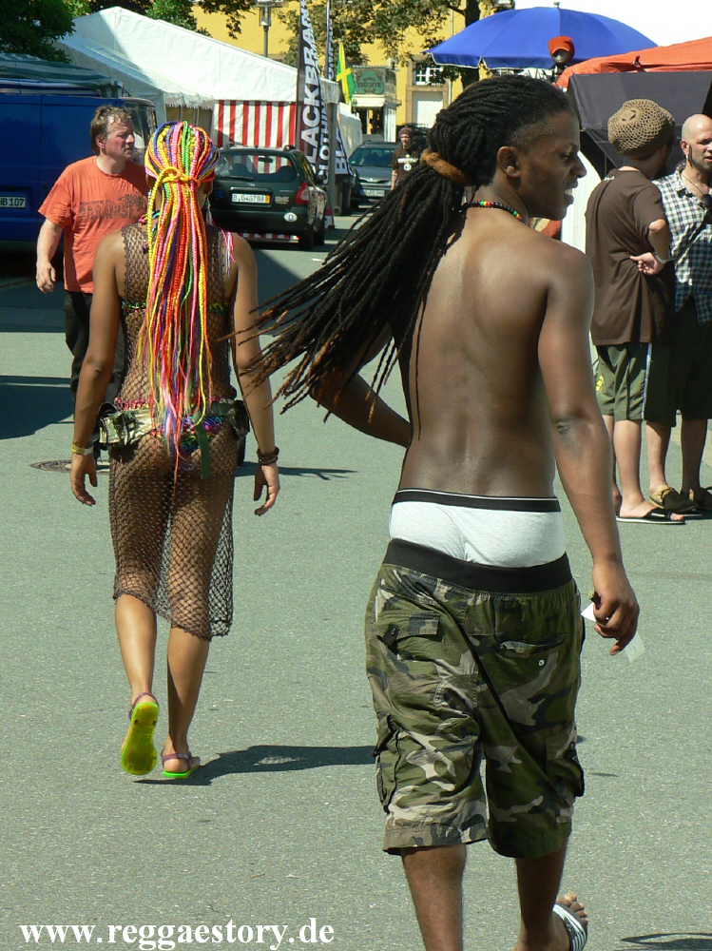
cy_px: 476
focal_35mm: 108
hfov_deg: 13.7
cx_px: 356
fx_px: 2964
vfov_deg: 18.2
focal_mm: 18.6
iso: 64
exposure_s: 1/400
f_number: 4
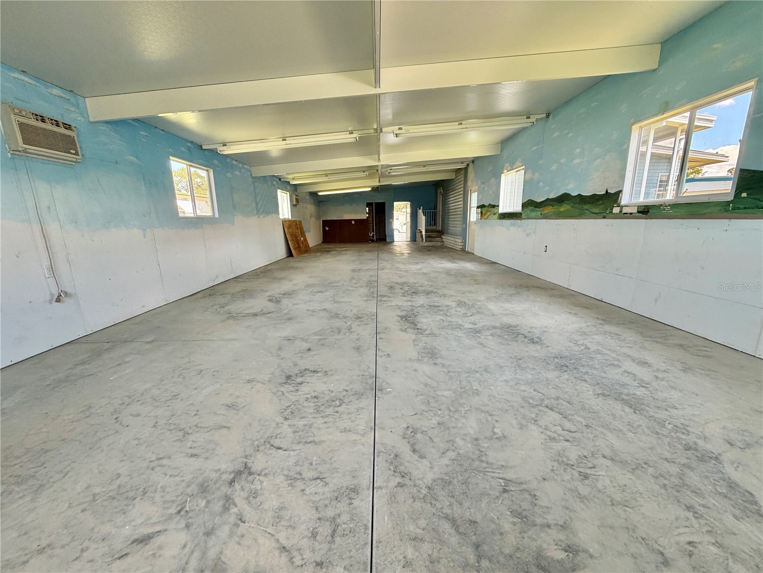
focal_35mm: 14
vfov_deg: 85.7
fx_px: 309
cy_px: 286
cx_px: 382
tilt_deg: -12.1
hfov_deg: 102.1
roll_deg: +1.6
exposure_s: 1/121
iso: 160
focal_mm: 2.22
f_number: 2.2
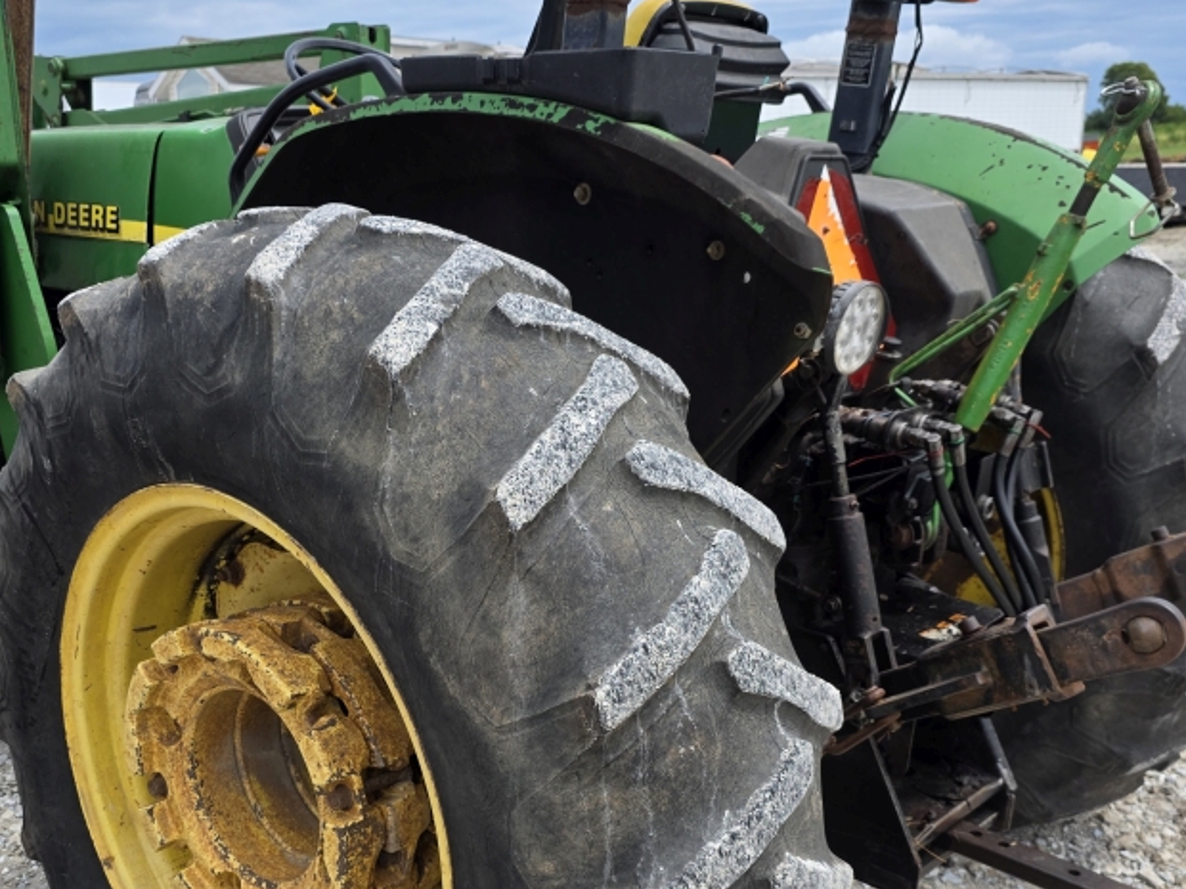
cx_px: 490
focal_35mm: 38
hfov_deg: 48.8
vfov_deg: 37.2
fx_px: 1302
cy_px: 608
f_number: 1.7
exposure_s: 1/5017
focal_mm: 6.3
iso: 80
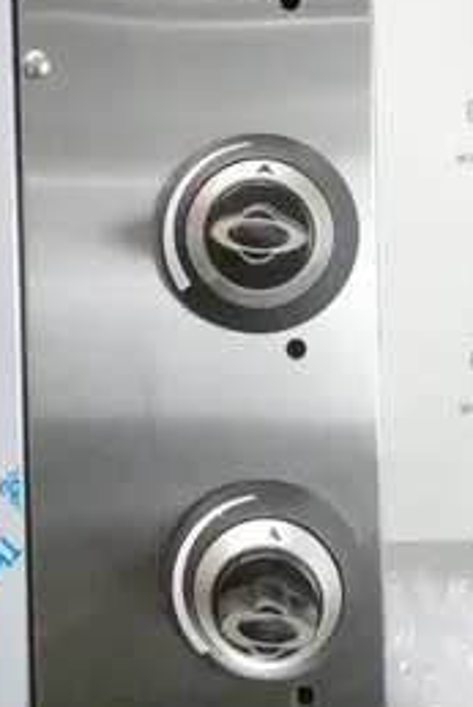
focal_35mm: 37
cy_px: 243
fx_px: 728
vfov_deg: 51.0
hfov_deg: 36.0
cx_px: 236
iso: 12800
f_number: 4
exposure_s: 1/500
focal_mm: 9.02
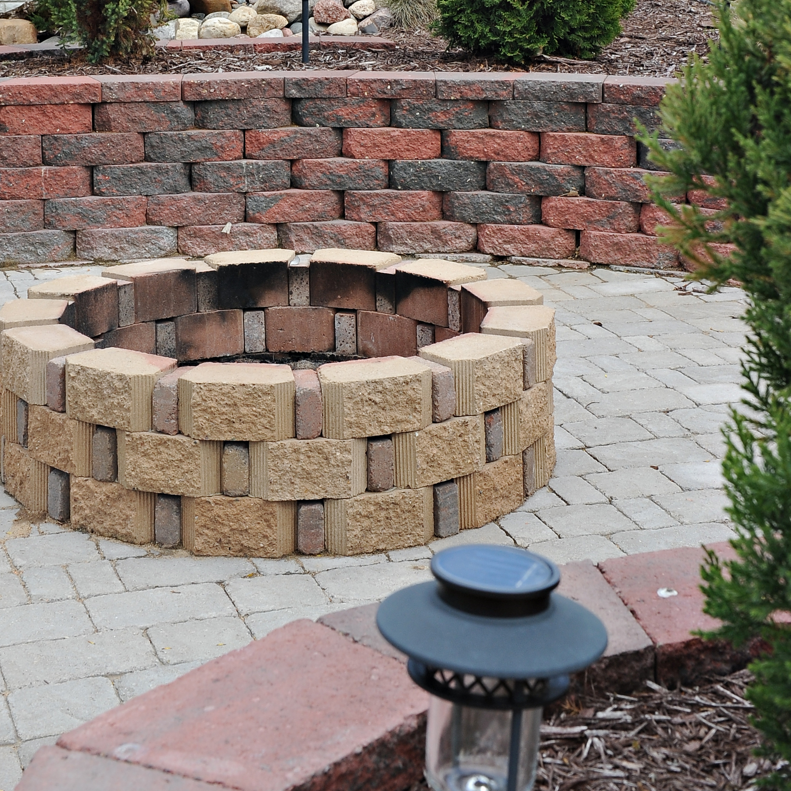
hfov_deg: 24.3
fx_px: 1836
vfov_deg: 23.7
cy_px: 80
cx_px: 362
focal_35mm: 71
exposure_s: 1/250
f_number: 8
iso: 400
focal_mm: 40
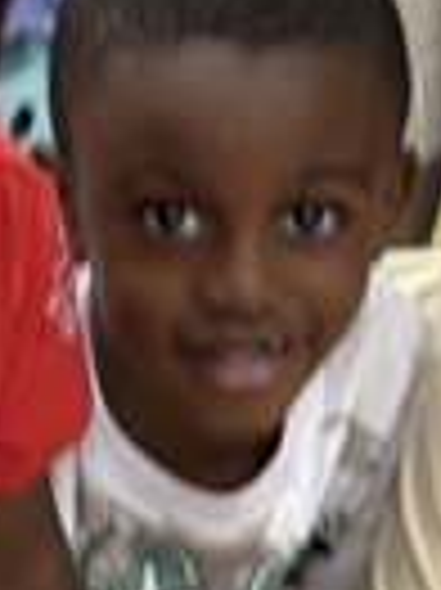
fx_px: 3454
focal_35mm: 203
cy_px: 477
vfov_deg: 9.7
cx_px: 108
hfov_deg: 7.3
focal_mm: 5.96
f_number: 1.6
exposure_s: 1/60
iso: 100
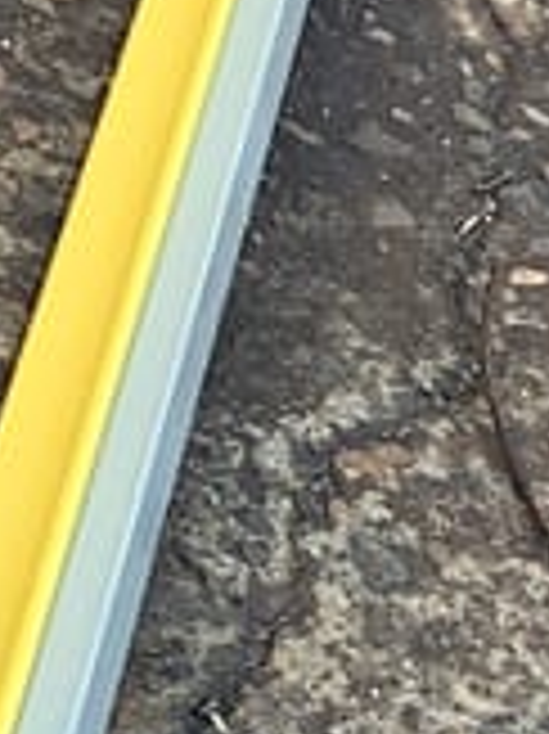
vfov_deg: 10.1
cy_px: 504
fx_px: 4129
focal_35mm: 195
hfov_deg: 7.6
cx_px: 382
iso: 32
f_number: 2.4
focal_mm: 3.3
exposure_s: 1/100
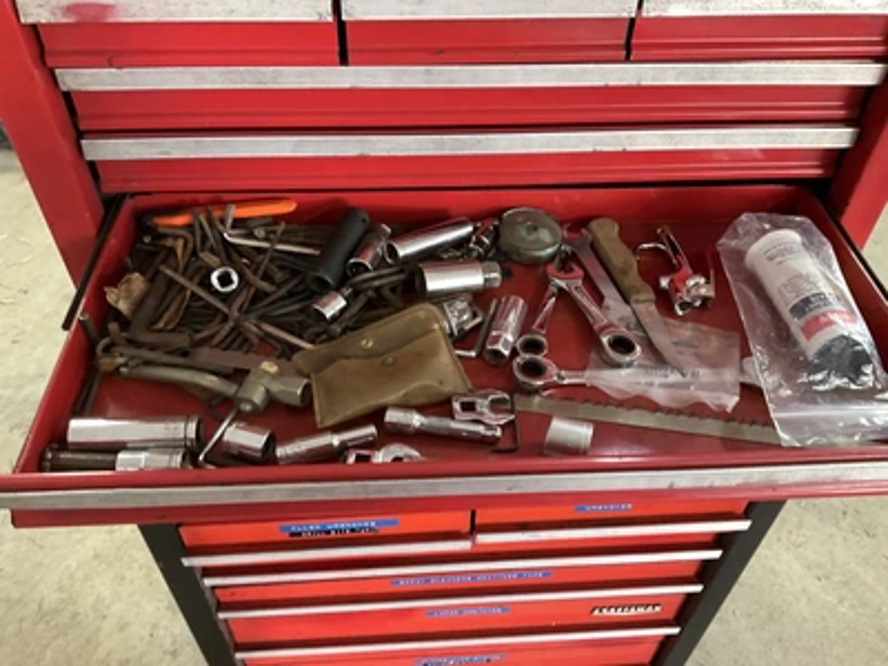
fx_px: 744
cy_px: 333
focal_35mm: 29
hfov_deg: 61.7
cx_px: 444
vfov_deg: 48.2
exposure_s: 1/30
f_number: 1.8
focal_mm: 3
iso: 250
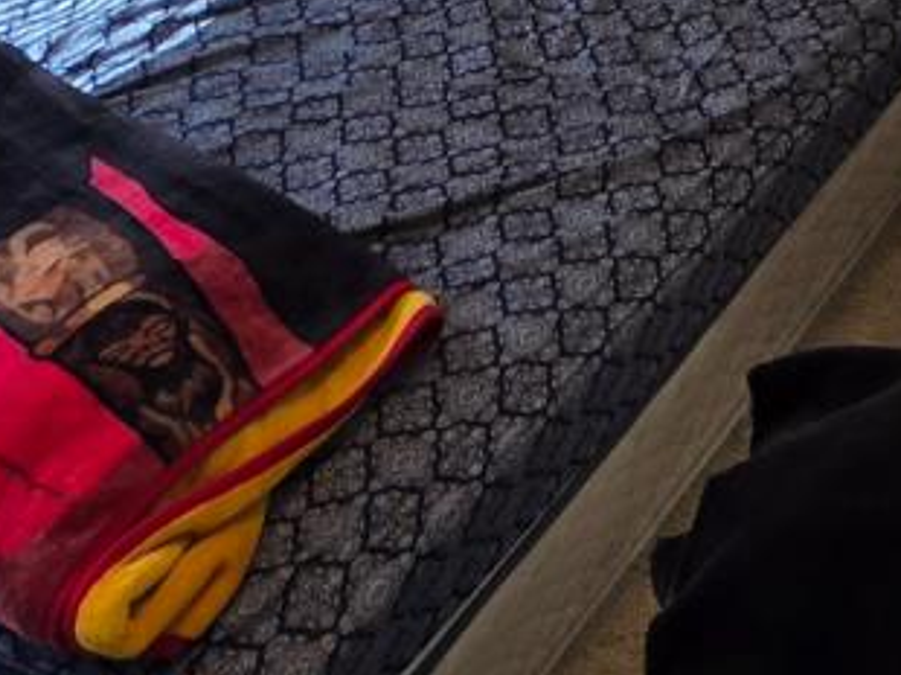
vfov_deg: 19.3
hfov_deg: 28.9
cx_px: 884
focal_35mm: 63
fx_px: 1639
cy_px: -432
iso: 64
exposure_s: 1/120
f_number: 1.9
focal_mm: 2.2
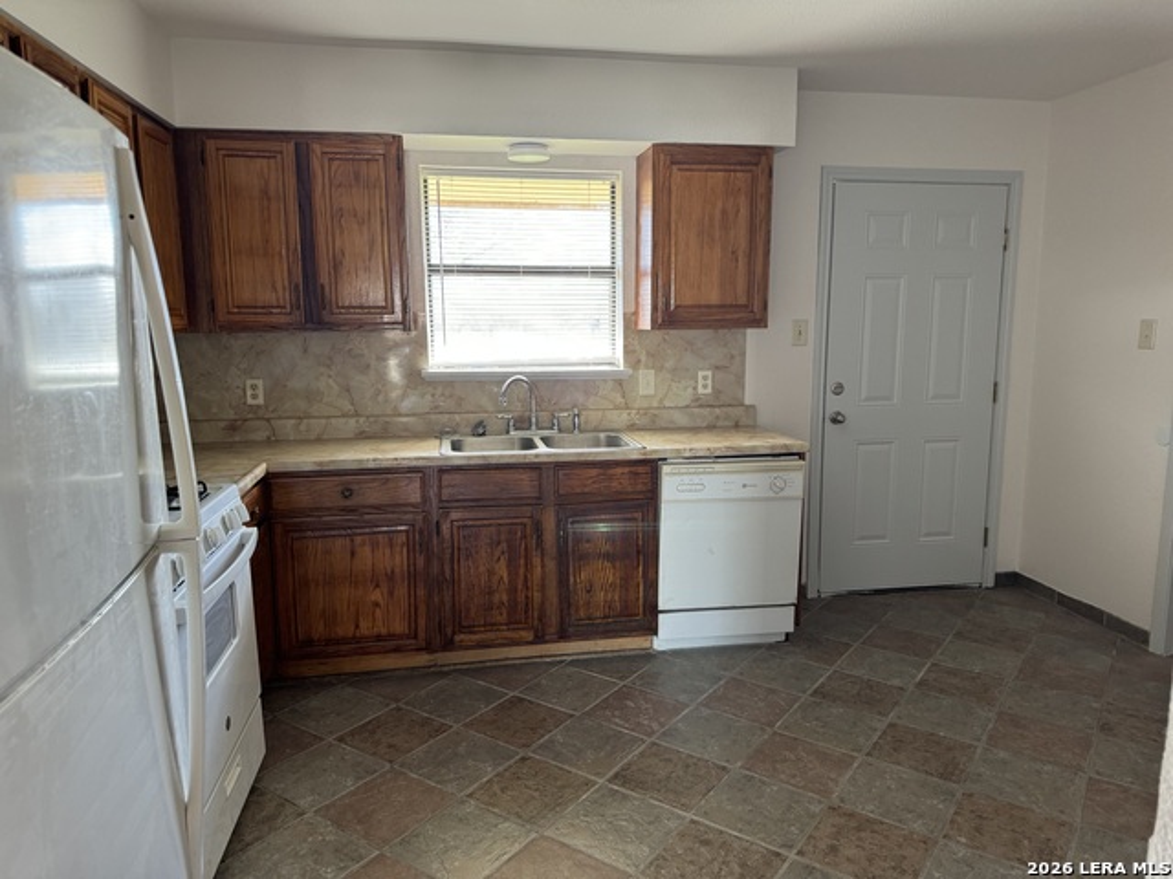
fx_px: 813
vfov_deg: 56.8
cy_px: 440
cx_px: 586
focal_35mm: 24
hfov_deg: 71.6
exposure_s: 1/76
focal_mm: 6.76
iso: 200
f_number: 1.78
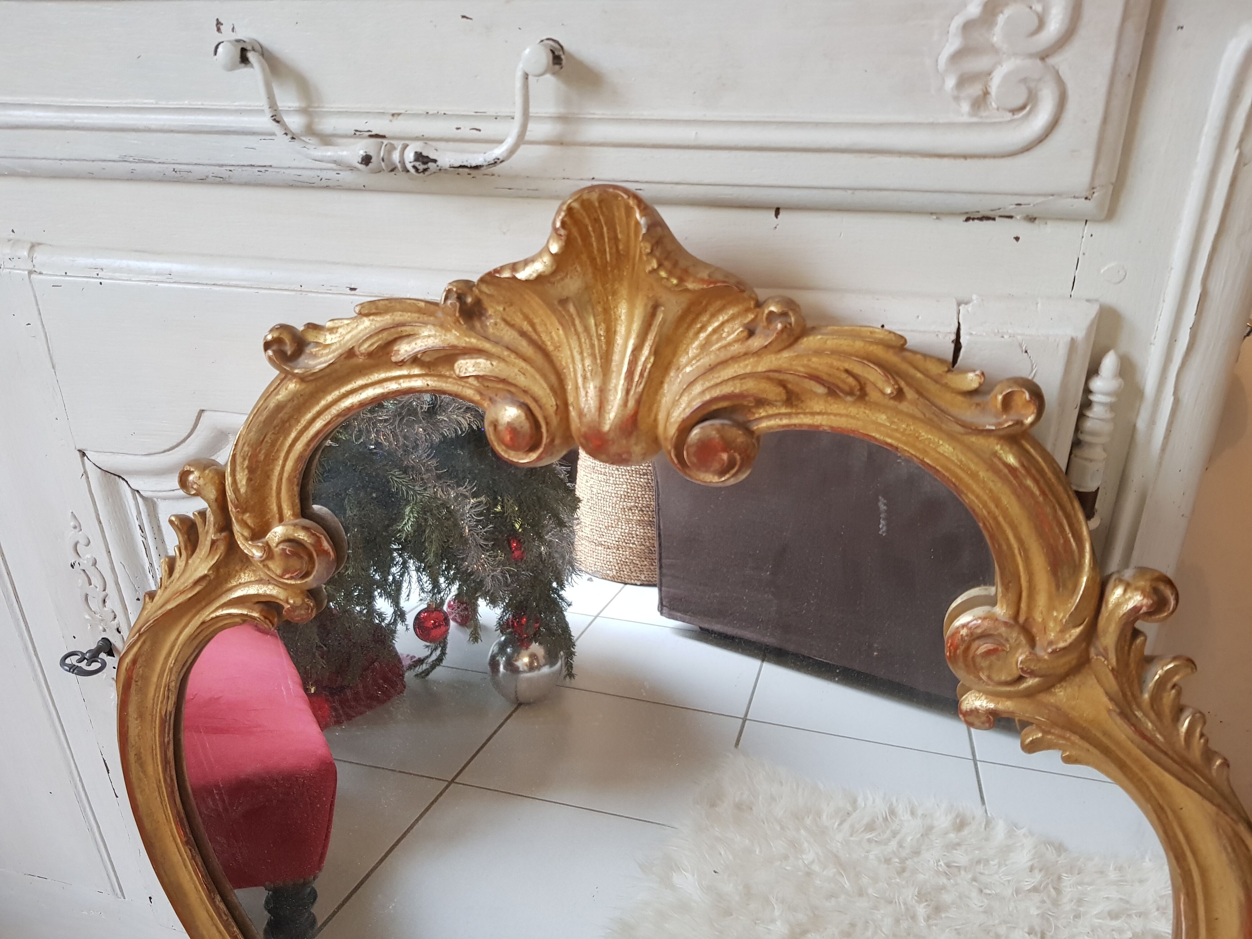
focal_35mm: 26
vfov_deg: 53.1
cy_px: 470
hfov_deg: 67.3
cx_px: 626
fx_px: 940
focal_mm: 4.2
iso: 250
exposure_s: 1/33
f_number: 1.7
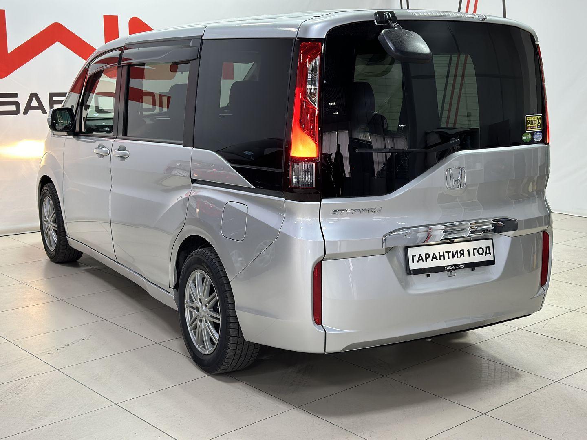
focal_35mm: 48
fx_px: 814
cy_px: 220
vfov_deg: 30.3
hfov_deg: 39.7
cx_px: 294
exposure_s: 1/100
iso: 160
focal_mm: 6.86
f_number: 1.78
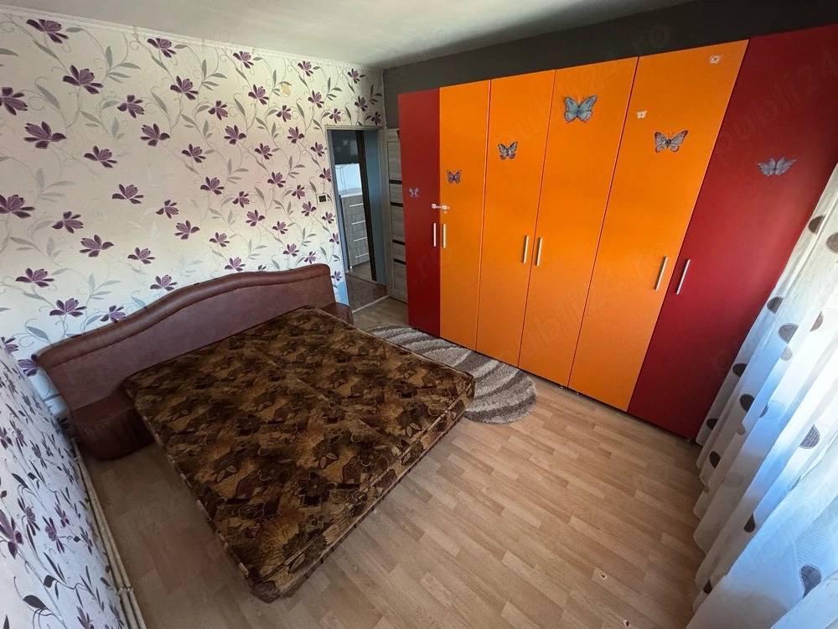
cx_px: 419
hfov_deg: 102.1
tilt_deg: -26.4
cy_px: 314
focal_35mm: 14
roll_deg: +1.3
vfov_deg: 85.7
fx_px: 339
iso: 800
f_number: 2.2
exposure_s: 1/60
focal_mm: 2.22
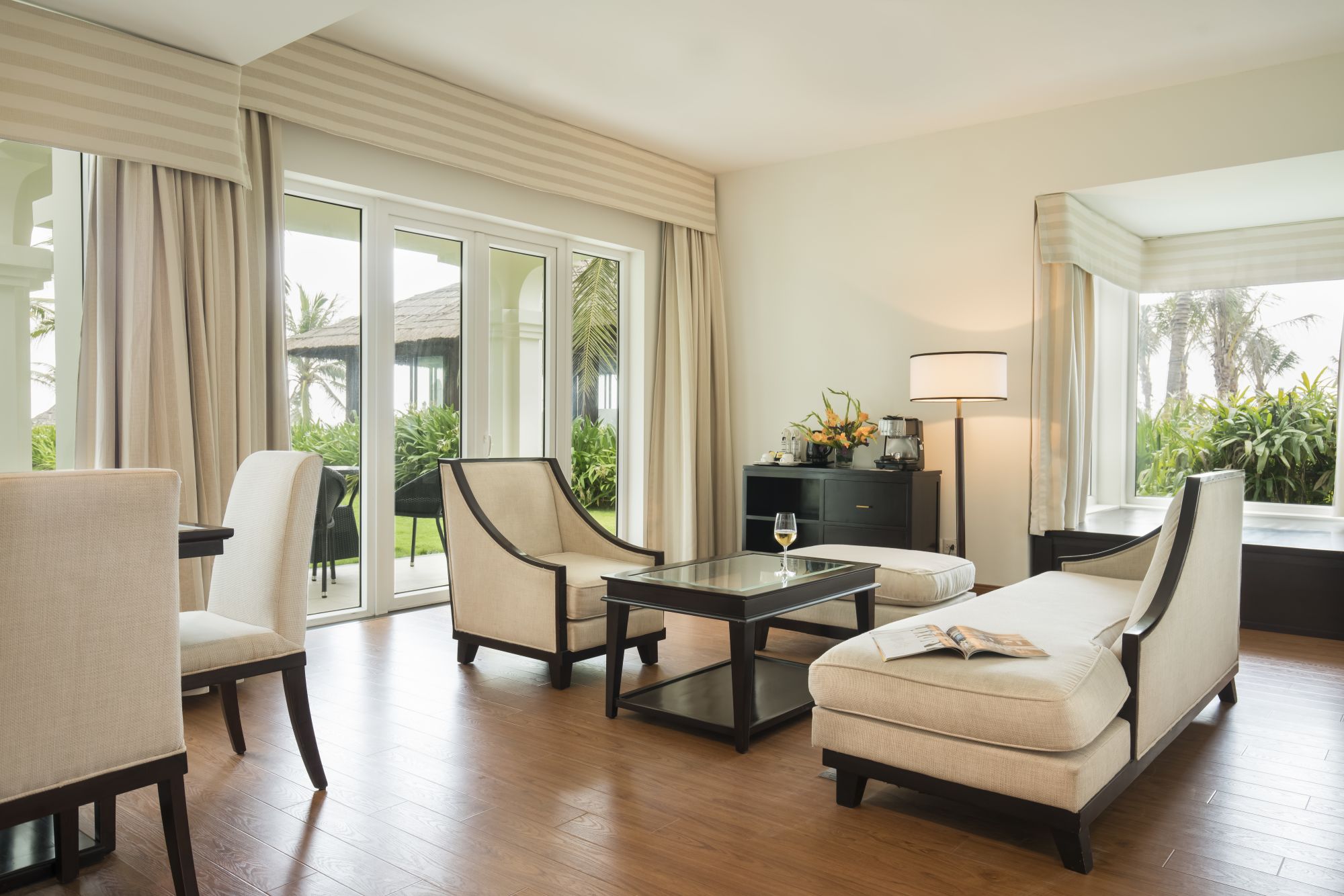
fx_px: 933
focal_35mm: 25
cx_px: 672
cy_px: 448
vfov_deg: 51.3
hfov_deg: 71.5
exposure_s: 1/5
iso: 100
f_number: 8
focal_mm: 25
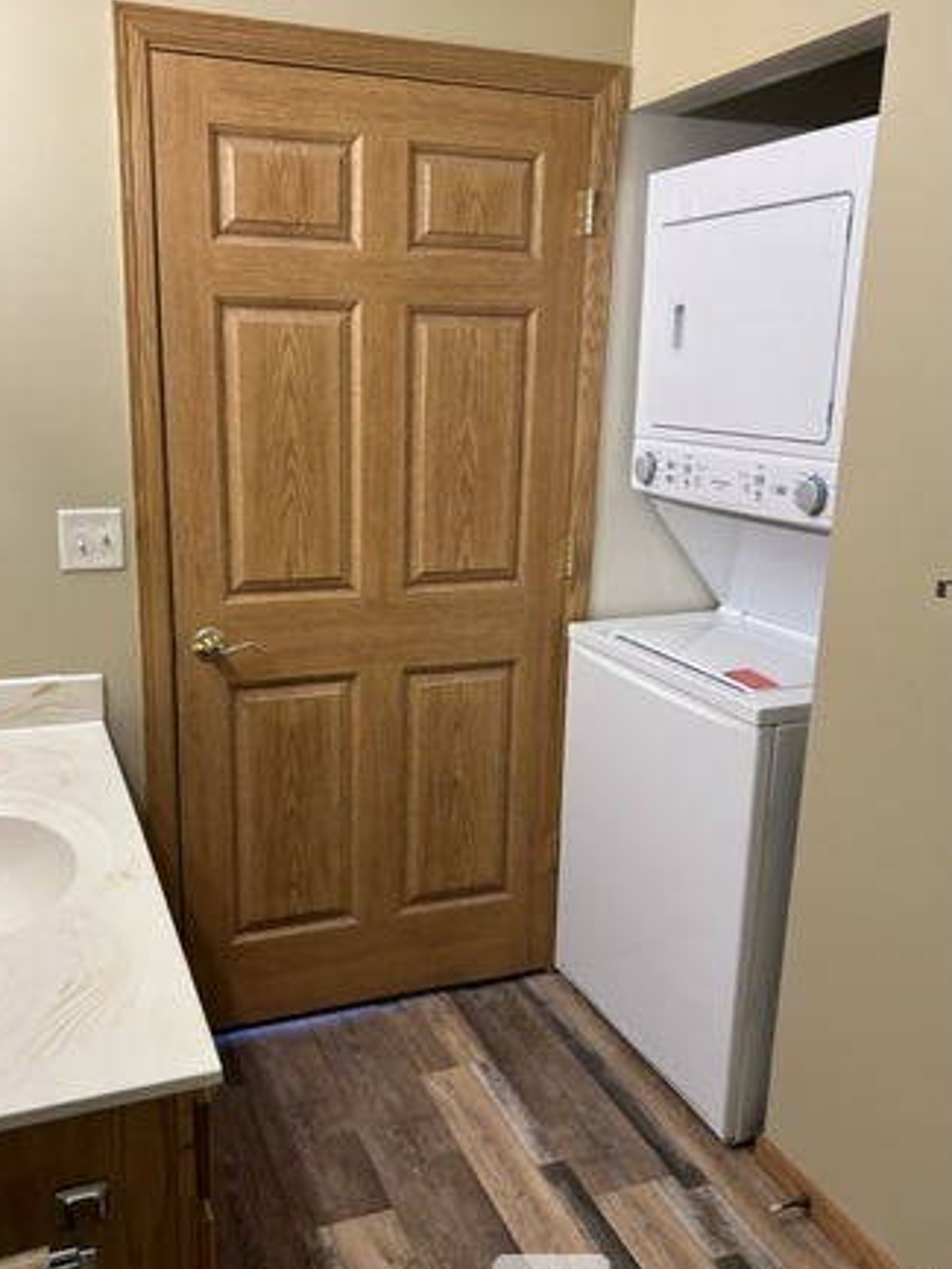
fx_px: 1100
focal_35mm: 30
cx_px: 417
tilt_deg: -15.2
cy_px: 639
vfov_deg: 59.9
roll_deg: -1.4
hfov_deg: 46.7
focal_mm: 5.7
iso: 80
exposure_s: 1/120
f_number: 1.5
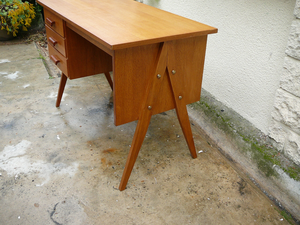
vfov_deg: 40.7
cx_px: 150
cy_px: 112
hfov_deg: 52.6
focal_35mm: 35
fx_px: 303
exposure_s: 1/200
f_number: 2.8
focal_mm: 5.2
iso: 80
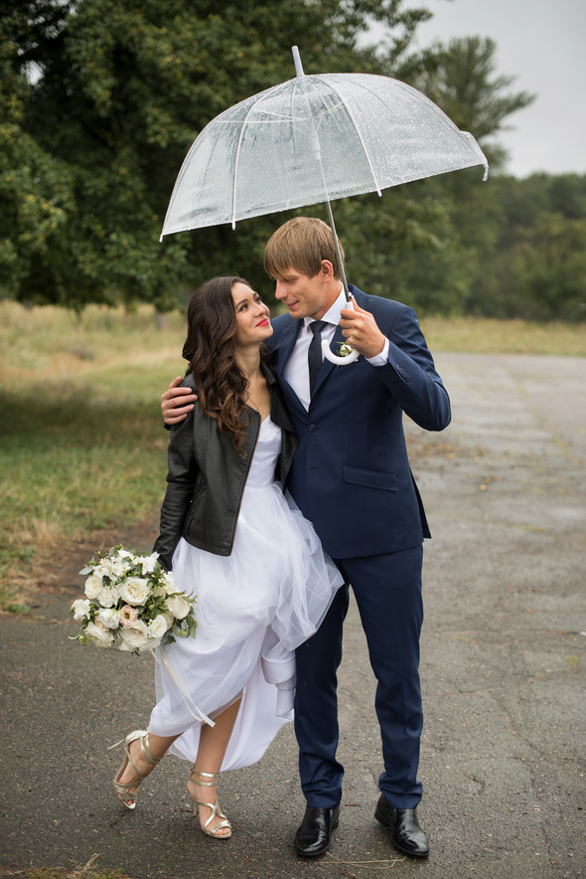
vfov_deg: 39.6
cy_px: 440
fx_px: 1220
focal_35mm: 50
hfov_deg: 27.0
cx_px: 293
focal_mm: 50
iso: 250
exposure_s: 1/640
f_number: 2.5
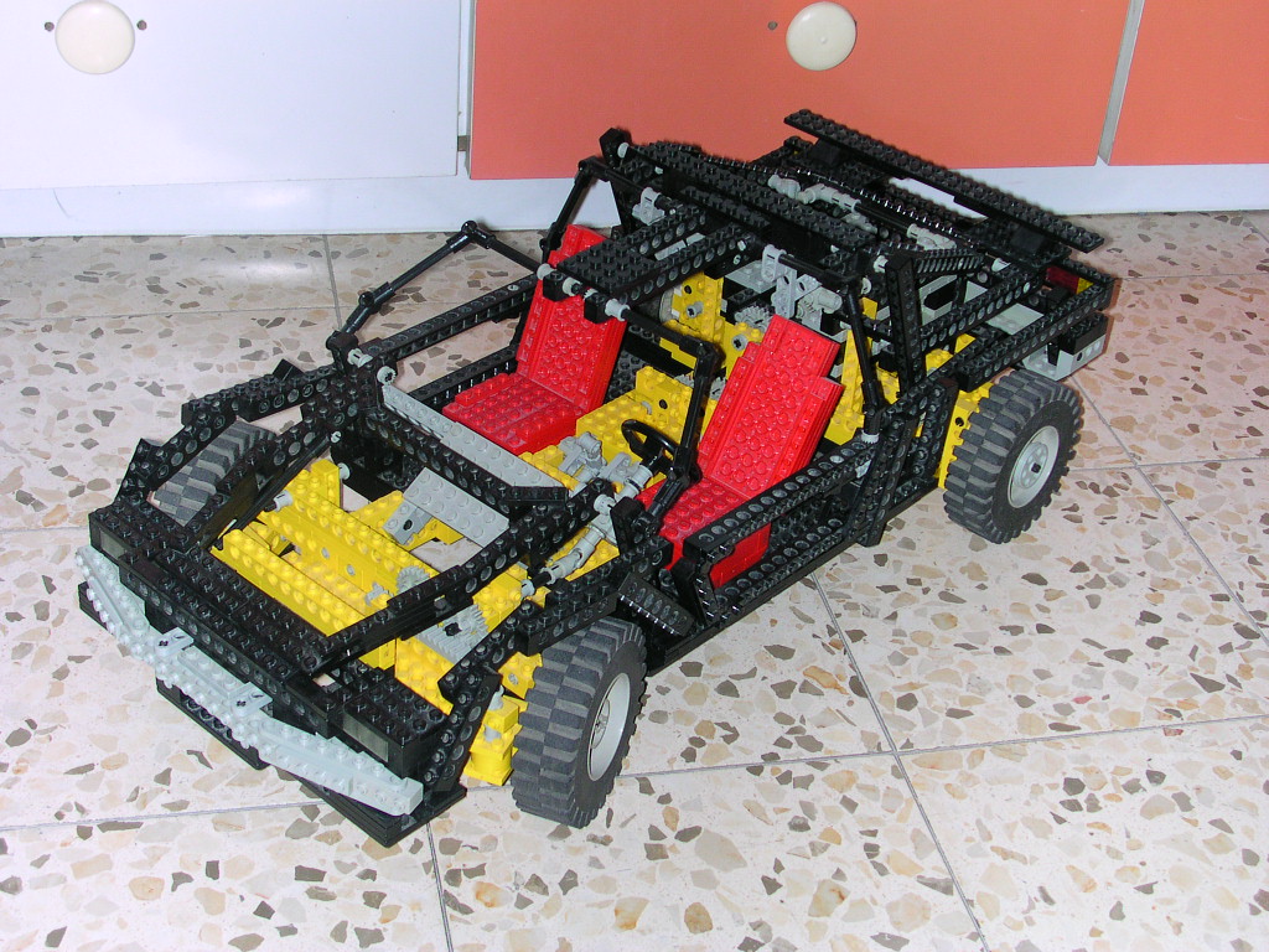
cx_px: 634
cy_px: 476
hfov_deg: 35.5
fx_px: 1980
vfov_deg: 27.0
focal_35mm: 54
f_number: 3.2
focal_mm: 8.2
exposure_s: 1/60
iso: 100
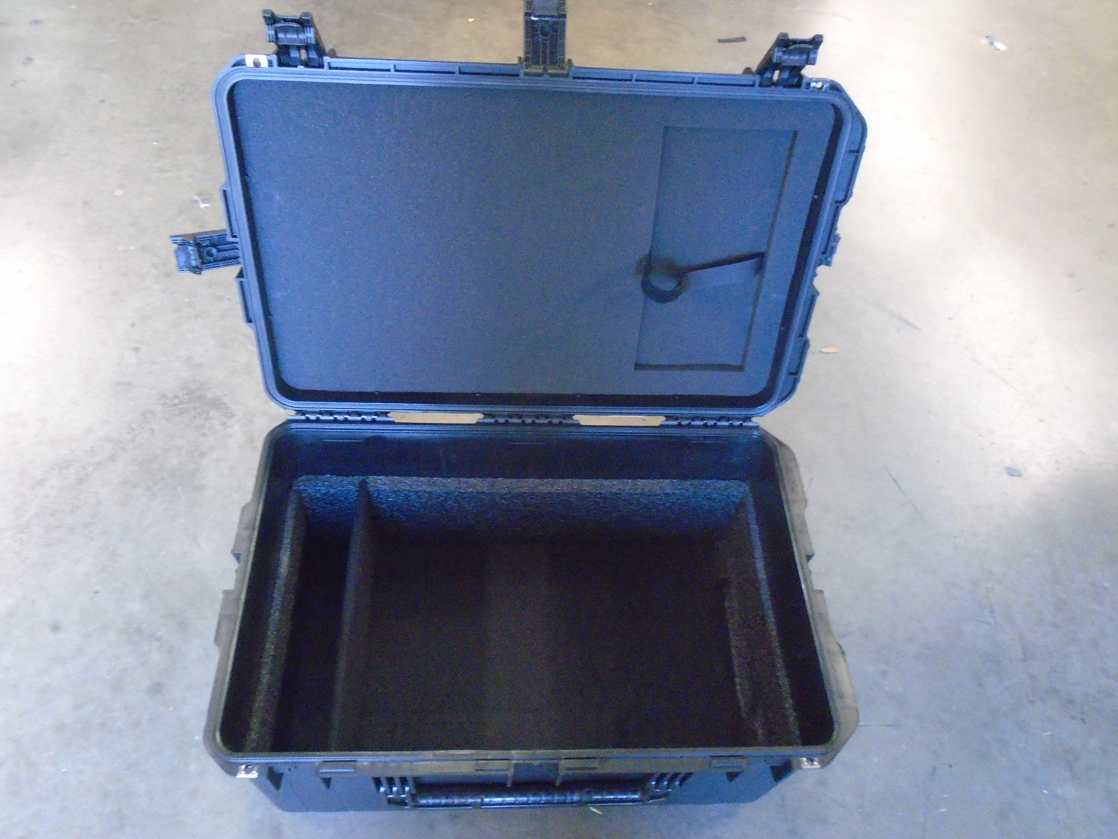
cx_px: 559
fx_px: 840
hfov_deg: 67.3
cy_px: 420
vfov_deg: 53.1
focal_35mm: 26
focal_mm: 4.6
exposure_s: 1/20
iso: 800
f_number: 3.2
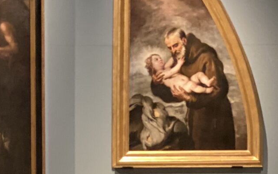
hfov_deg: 11.7
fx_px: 1341
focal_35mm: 177
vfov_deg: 7.2
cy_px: 320
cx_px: -25
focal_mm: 6
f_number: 2
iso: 400
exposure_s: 1/14
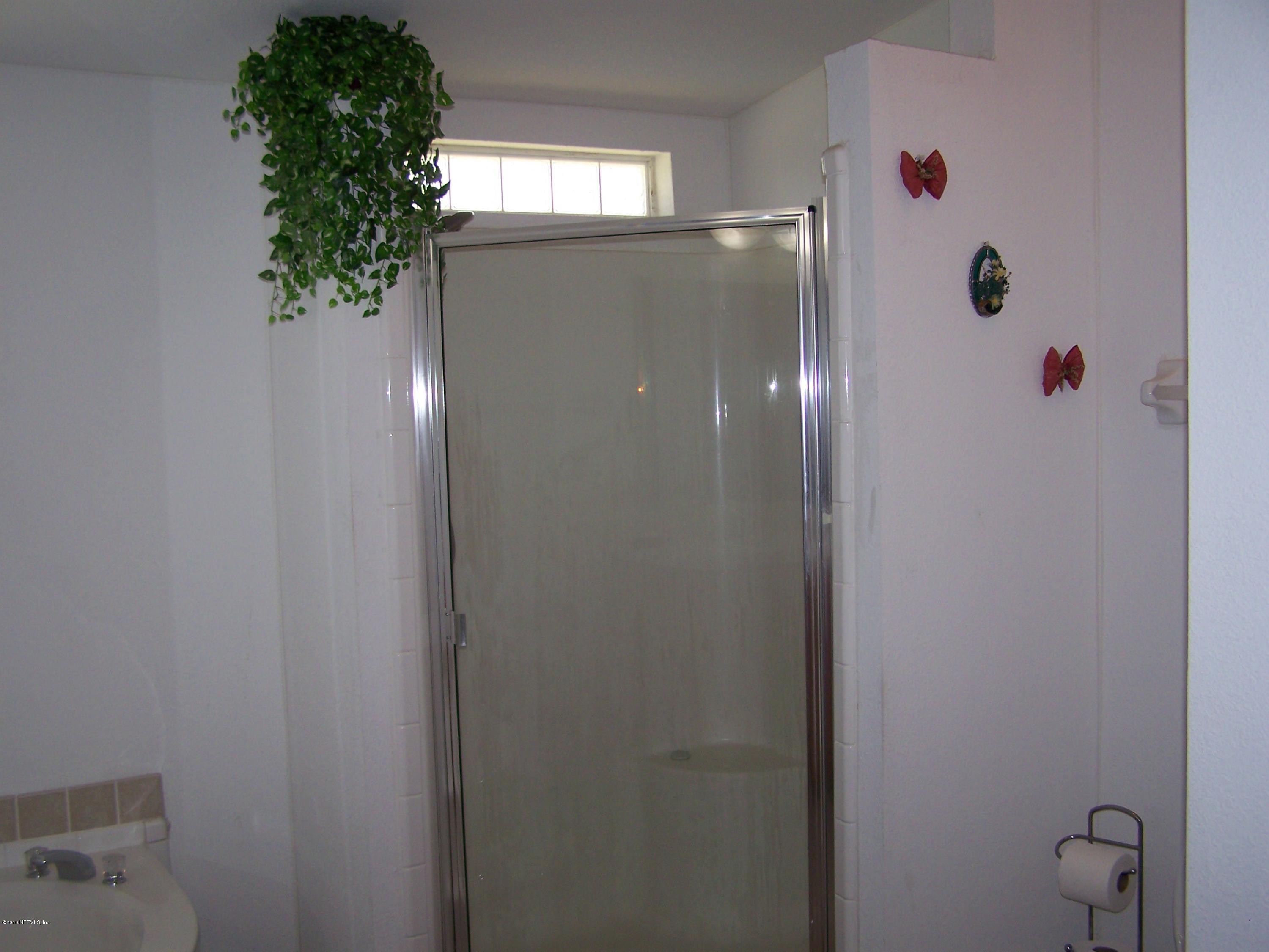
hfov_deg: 49.0
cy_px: 476
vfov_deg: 37.7
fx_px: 1393
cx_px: 634
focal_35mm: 38
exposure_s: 1/60
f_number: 2.8
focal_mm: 6.3
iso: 80
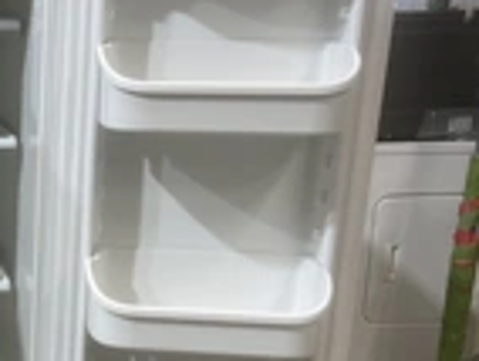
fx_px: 1012
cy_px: 273
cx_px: -135
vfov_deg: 20.1
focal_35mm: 73
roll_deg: +1.3
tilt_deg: -16.4
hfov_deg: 23.7
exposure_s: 1/60
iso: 80
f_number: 1.6
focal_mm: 5.1
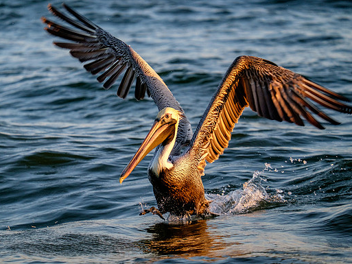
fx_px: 3316
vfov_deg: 4.6
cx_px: 158
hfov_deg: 6.1
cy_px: 132
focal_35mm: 326
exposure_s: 1/1000
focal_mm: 200
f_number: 5.6
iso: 800
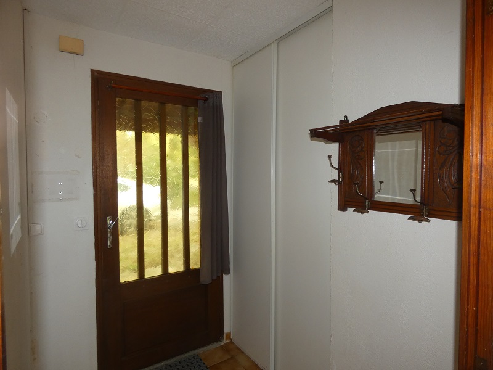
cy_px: 185
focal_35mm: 20
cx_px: 246
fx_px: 285
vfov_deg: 66.0
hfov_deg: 81.7
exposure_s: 1/60
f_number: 2.8
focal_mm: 3.6
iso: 200
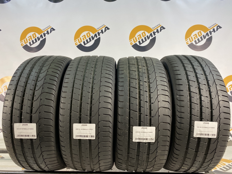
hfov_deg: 67.3
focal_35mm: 26
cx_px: 116
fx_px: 174
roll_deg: +0.4
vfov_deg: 53.1
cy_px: 87
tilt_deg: +0.6
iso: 125
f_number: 1.8
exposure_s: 1/100
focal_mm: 4.25
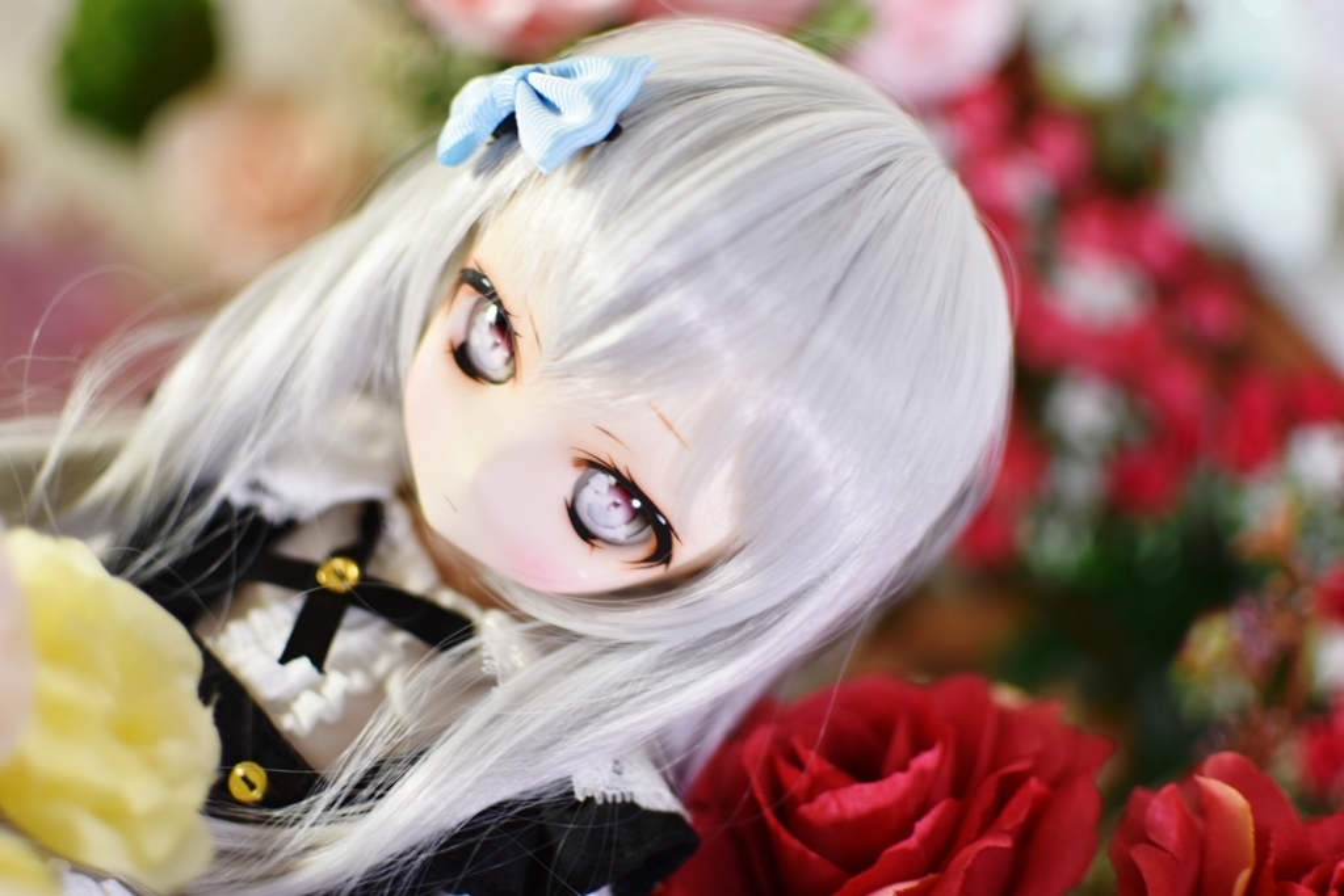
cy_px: 448
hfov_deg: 37.8
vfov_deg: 25.8
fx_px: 1960
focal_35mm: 52
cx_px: 672
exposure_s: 1/30
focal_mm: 35
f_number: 1.8
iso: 100
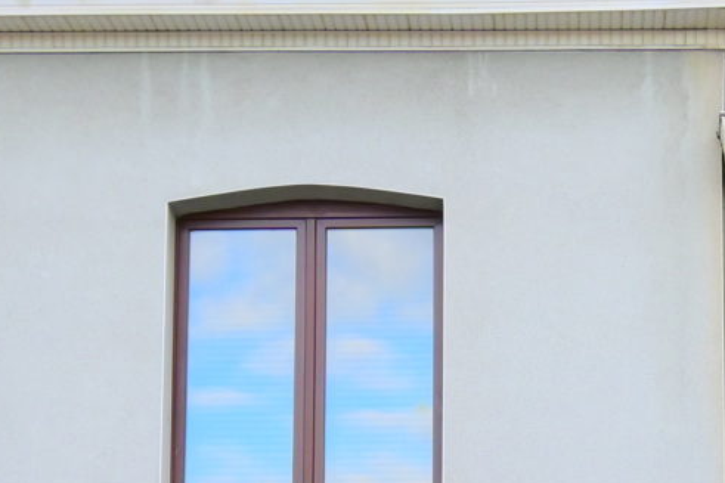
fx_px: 2214
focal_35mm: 110
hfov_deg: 18.4
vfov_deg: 12.1
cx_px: 579
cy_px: 645
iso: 360
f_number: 5.6
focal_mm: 20
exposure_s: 1/250
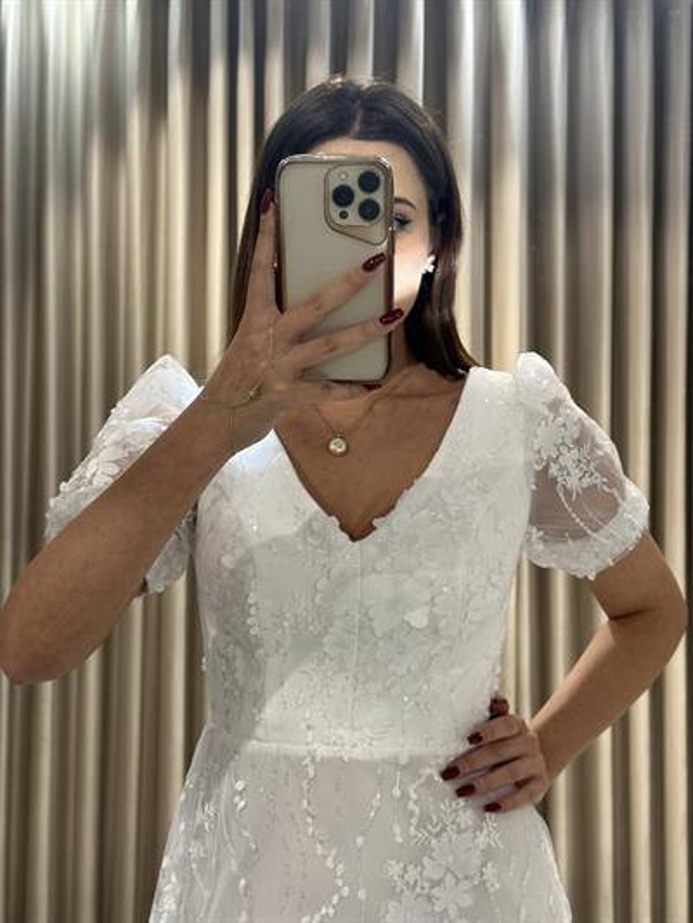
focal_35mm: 48
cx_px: 346
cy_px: 462
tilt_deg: -21.9
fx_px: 1281
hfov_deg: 30.3
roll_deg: -0.8
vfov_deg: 39.6
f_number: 1.78
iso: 64
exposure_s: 1/297
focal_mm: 6.86
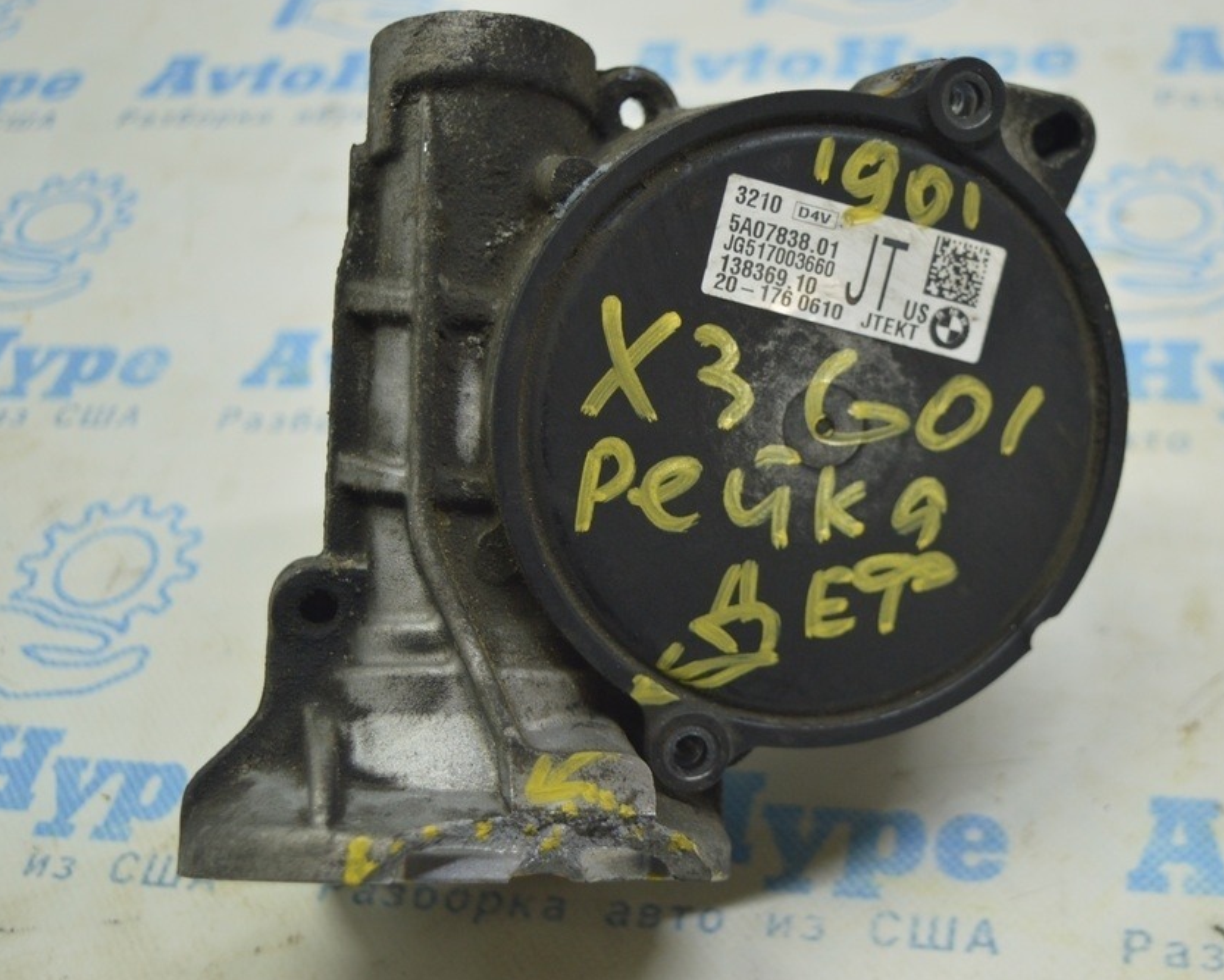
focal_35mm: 54
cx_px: 702
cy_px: 499
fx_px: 1942
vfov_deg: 28.3
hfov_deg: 34.9
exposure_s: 1/40
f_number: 4.2
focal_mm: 31
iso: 400
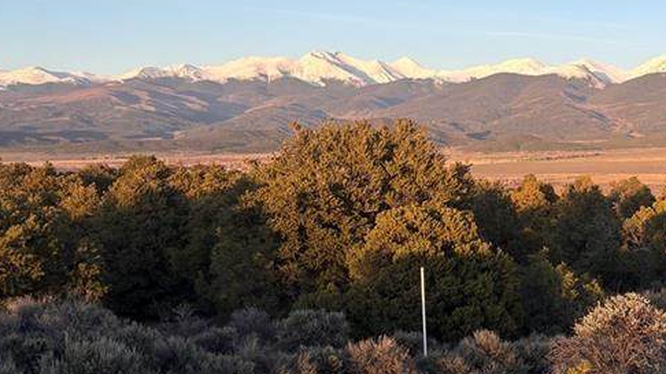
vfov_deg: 17.2
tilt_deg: +0.6
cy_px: 151
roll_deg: -0.7
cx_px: 597
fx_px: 1236
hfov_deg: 29.0
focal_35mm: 70
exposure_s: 1/1328
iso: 50
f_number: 1.6
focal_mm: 5.96
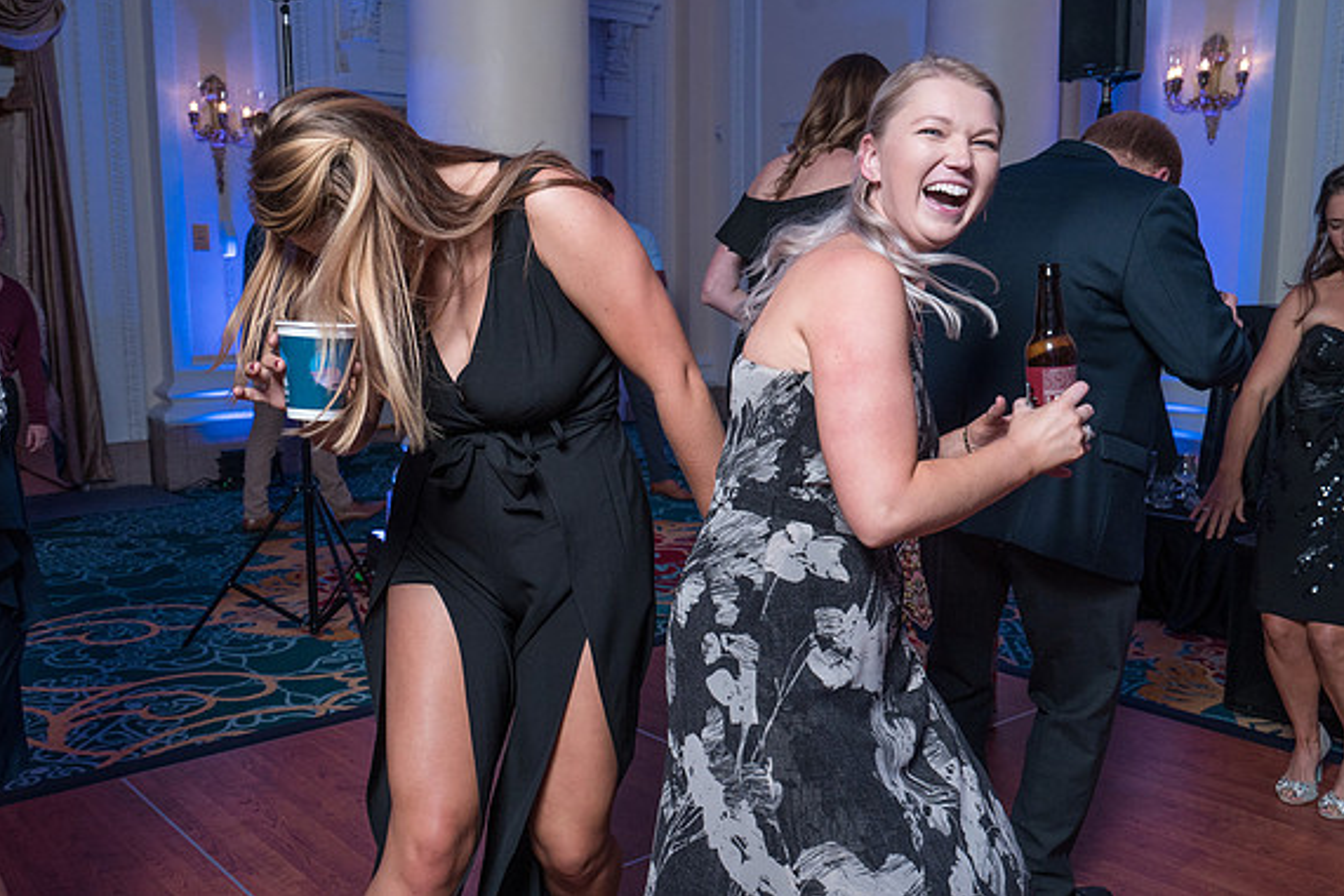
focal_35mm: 33
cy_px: 472
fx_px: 1232
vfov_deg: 40.0
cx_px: 656
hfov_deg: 57.2
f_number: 5.6
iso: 2000
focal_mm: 30
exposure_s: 1/200
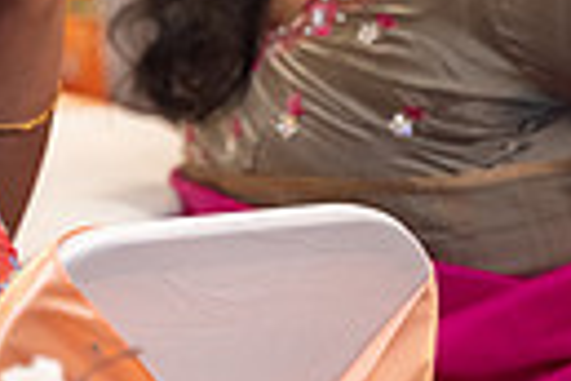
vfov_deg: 2.2
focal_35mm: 631
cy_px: -135
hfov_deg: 3.3
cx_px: -217
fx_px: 10008
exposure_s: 1/160
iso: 1000
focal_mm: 140
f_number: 3.5
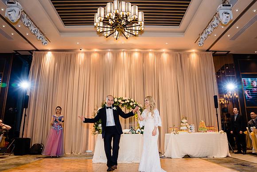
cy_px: 85
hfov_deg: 69.6
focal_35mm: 26
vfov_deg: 49.8
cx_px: 134
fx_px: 185
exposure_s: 1/160
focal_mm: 24
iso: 1250
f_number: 4
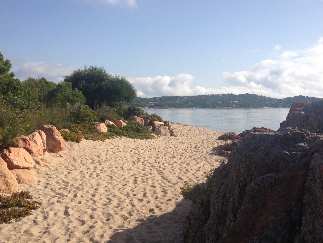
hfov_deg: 47.9
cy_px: 126
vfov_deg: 36.8
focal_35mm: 39
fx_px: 364
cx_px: 159
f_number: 2.4
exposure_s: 1/2045
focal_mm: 4.28
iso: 64
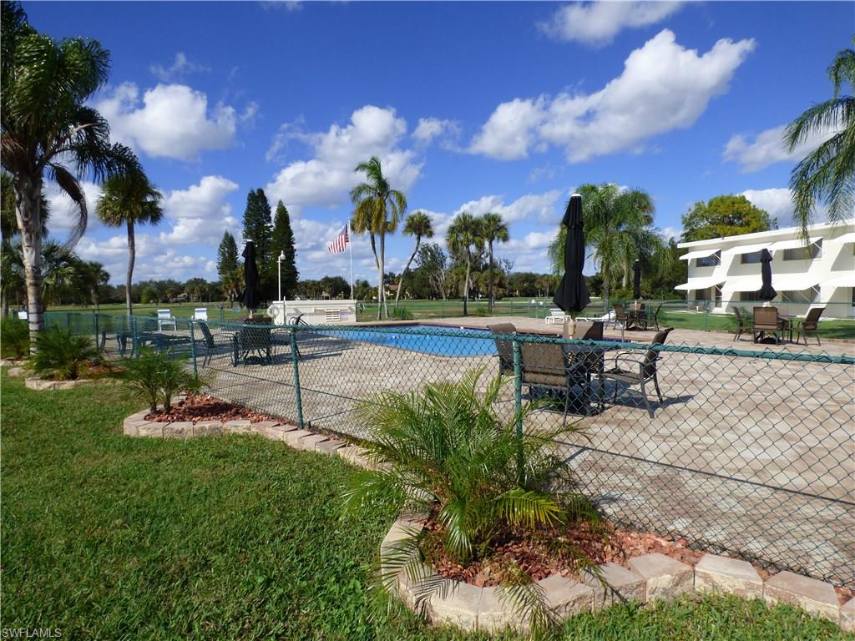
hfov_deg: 81.7
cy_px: 320
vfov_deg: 66.0
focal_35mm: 20
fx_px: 494
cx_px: 428
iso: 100
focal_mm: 3.58
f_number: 3.2
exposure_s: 1/2000
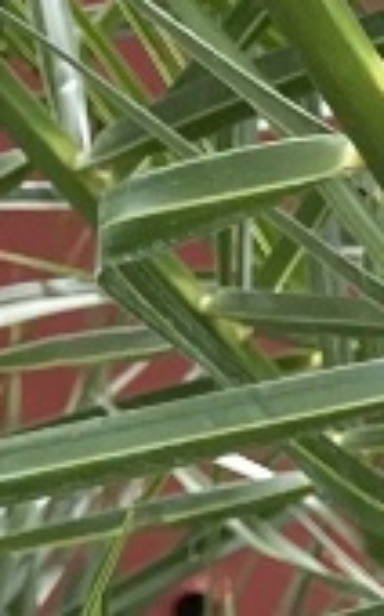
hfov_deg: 6.1
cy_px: 1819
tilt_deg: -30.4
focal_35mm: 195
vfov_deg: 8.9
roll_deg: +0.0
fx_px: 3271
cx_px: 1261
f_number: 1.6
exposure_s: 1/121
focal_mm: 4.2
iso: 32
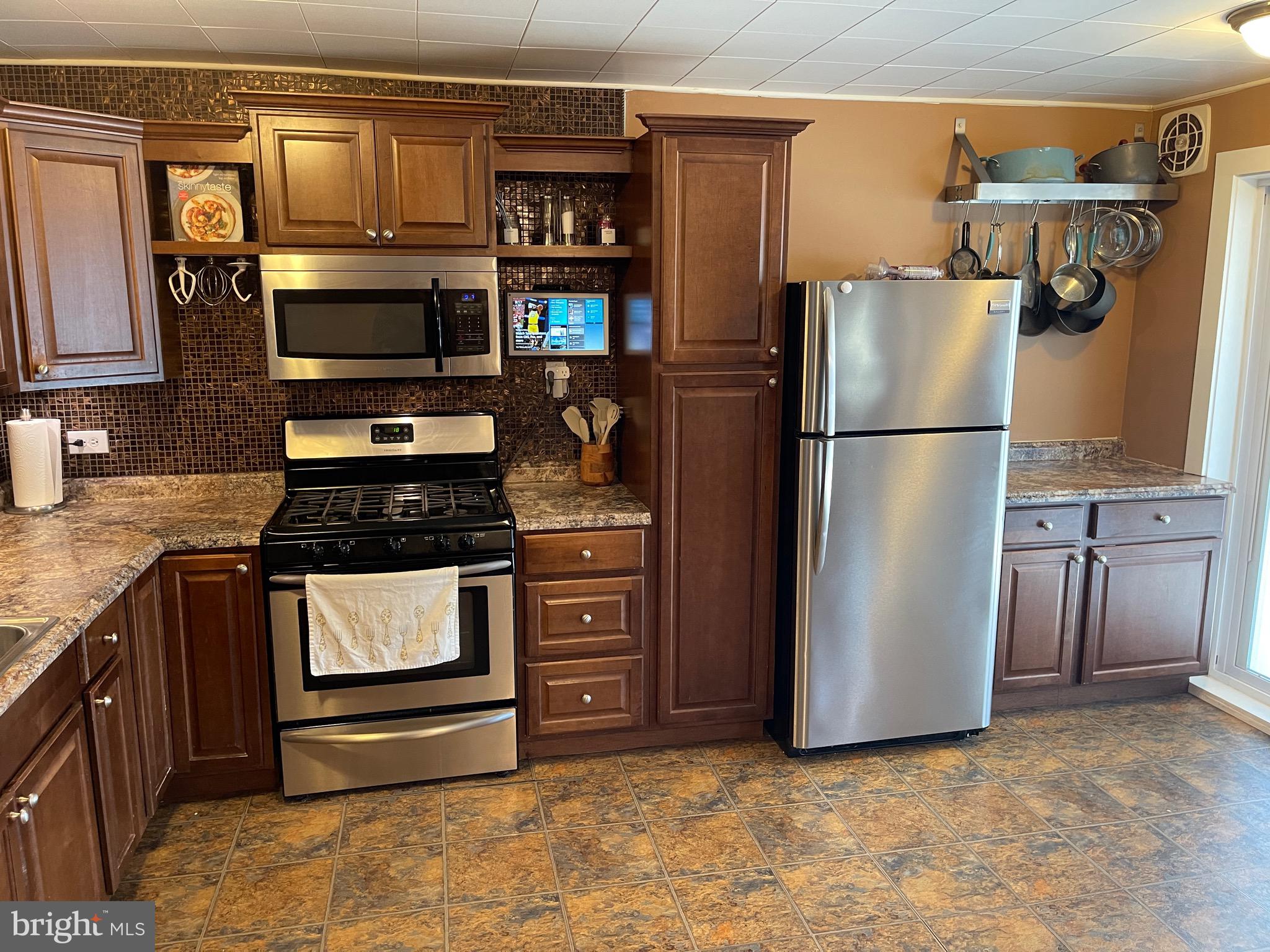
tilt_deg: -11.1
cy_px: 476
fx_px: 917
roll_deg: +0.6
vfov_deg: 54.9
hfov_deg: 69.4
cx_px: 635
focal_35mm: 25
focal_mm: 5.1
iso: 250
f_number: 1.6
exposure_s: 1/60
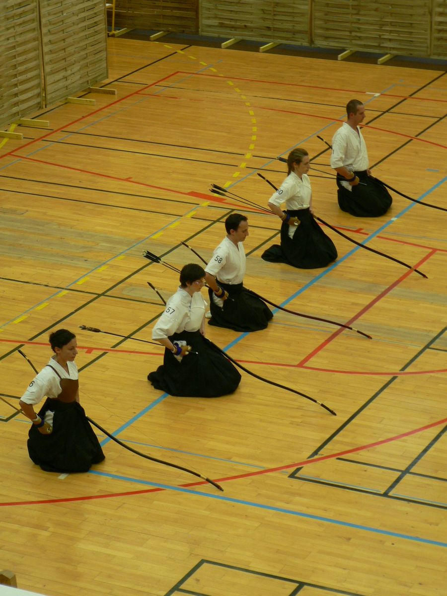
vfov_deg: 16.8
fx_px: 2014
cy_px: 298
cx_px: 224
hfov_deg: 12.7
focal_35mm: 117
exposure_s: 1/30
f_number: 3.2
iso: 150
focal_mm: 19.5
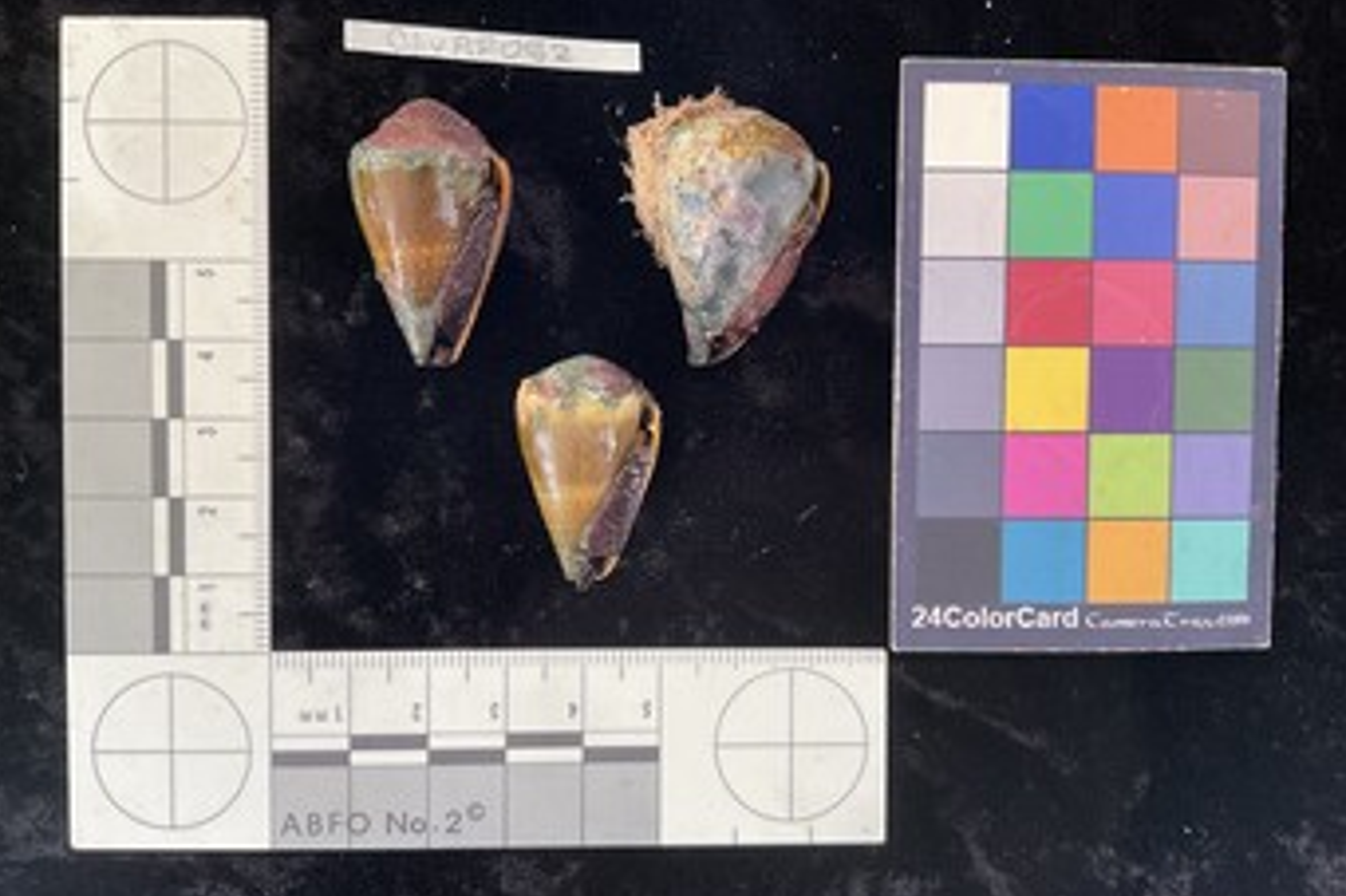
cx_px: 663
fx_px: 1158
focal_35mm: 31
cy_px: 424
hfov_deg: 60.3
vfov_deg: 42.3
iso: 50
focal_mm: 3
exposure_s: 1/60
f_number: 1.8
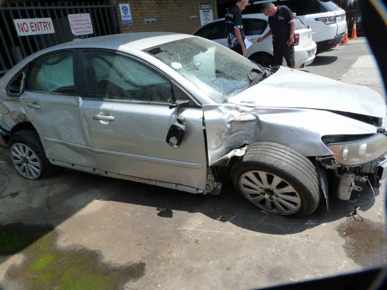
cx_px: 194
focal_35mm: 25
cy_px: 145
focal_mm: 4.5
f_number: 5.6
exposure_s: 1/200
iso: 125
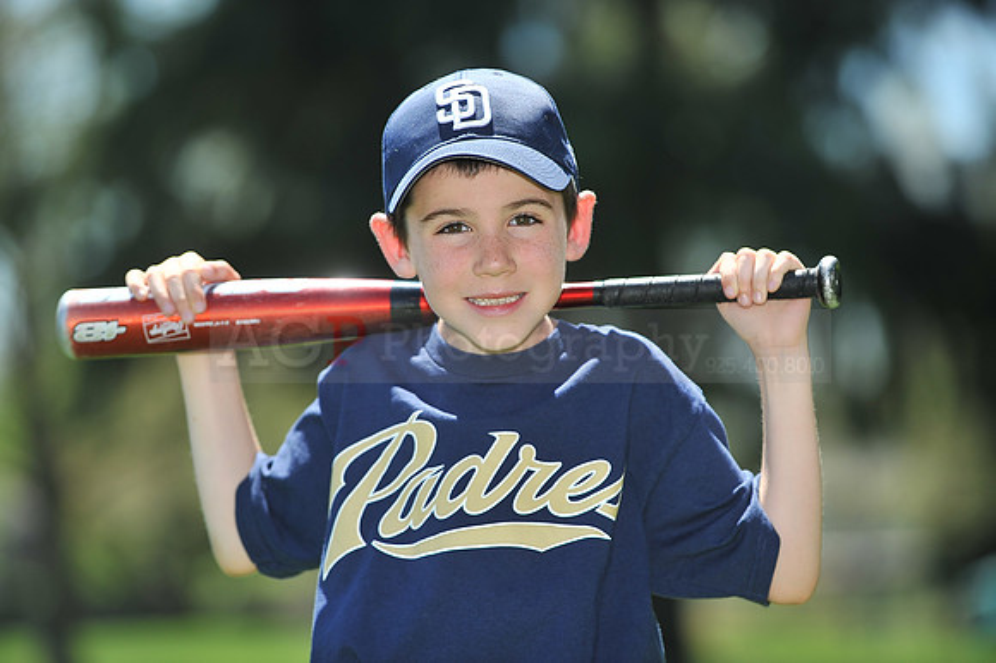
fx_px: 5530
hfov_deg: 10.3
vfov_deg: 6.9
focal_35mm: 200
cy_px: 332
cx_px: 498
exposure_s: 1/1000
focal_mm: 200
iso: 200
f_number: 4.5
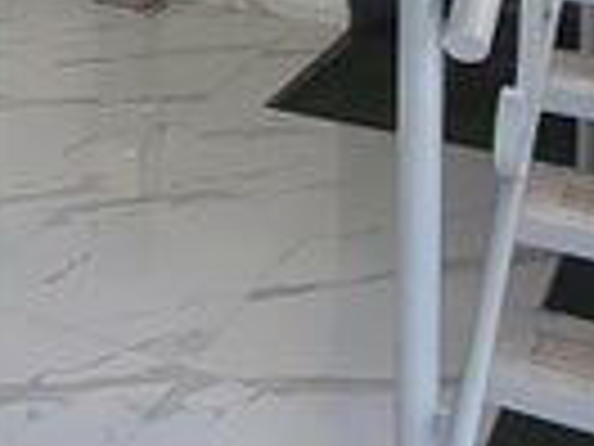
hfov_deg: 25.3
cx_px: -9
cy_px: -270
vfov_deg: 17.6
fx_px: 1253
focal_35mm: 73
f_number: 2.2
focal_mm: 1.67
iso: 50
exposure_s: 1/100
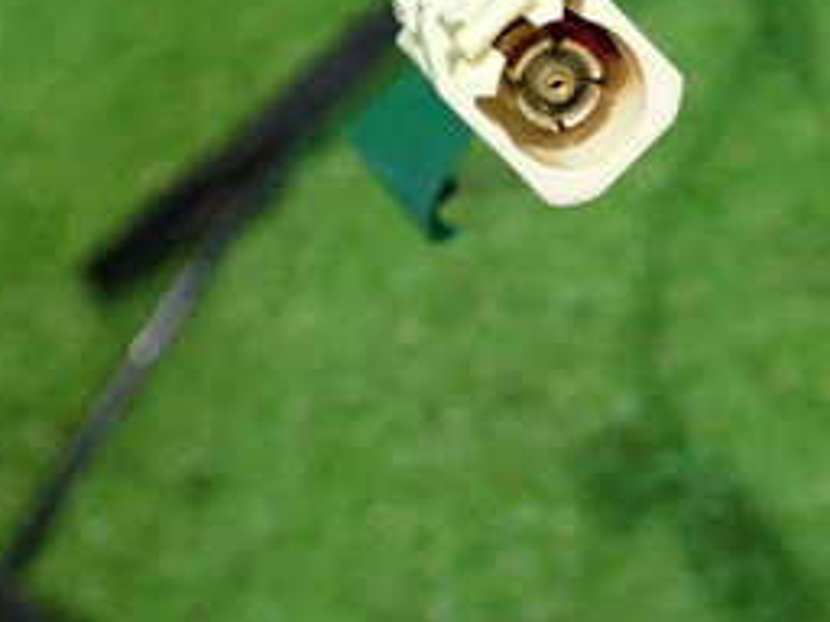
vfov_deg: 19.3
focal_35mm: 75
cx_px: 613
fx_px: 1798
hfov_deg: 25.7
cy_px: 62
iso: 800
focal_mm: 5.79
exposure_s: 1/30
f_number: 2.4
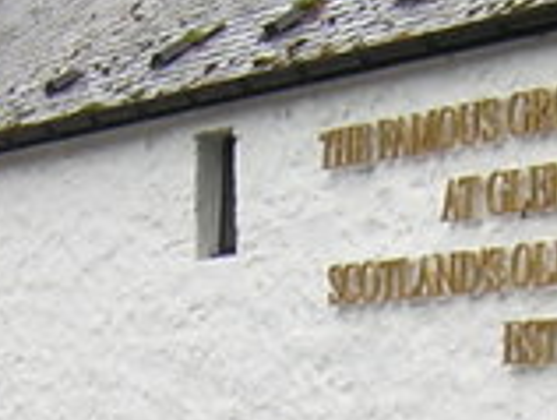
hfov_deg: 10.3
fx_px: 3062
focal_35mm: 190
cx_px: 511
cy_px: 522
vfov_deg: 7.8
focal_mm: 6.1
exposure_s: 1/185
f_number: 2.9
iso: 100
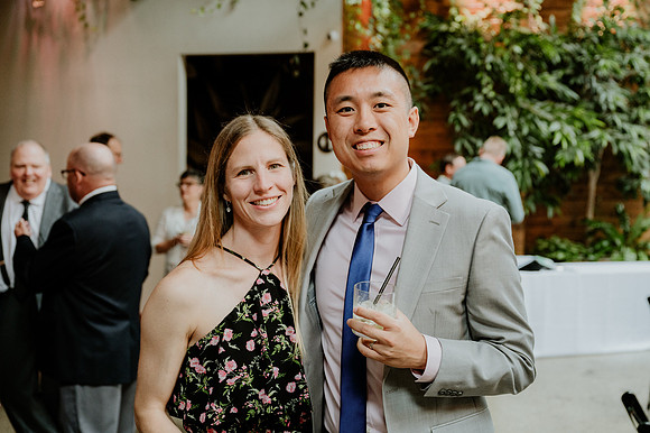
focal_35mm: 46
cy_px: 228
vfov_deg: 29.3
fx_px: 827
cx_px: 353
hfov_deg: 42.8
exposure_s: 1/200
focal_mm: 42
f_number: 3.5
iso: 1250
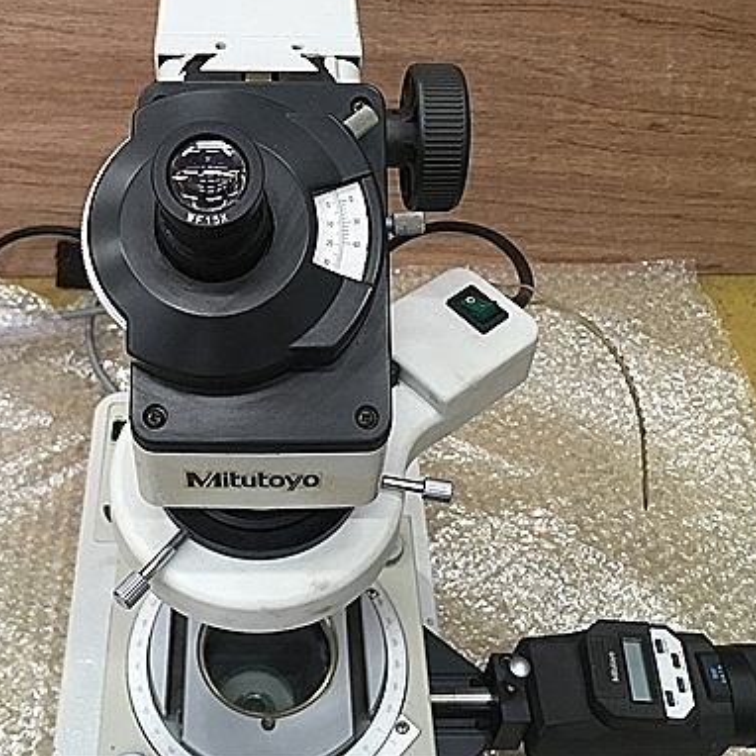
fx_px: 1062
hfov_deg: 38.9
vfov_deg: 38.9
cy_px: 285
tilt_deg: -48.0
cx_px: 273
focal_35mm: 43
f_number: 2.2
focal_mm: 4.15
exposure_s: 1/30
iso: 80
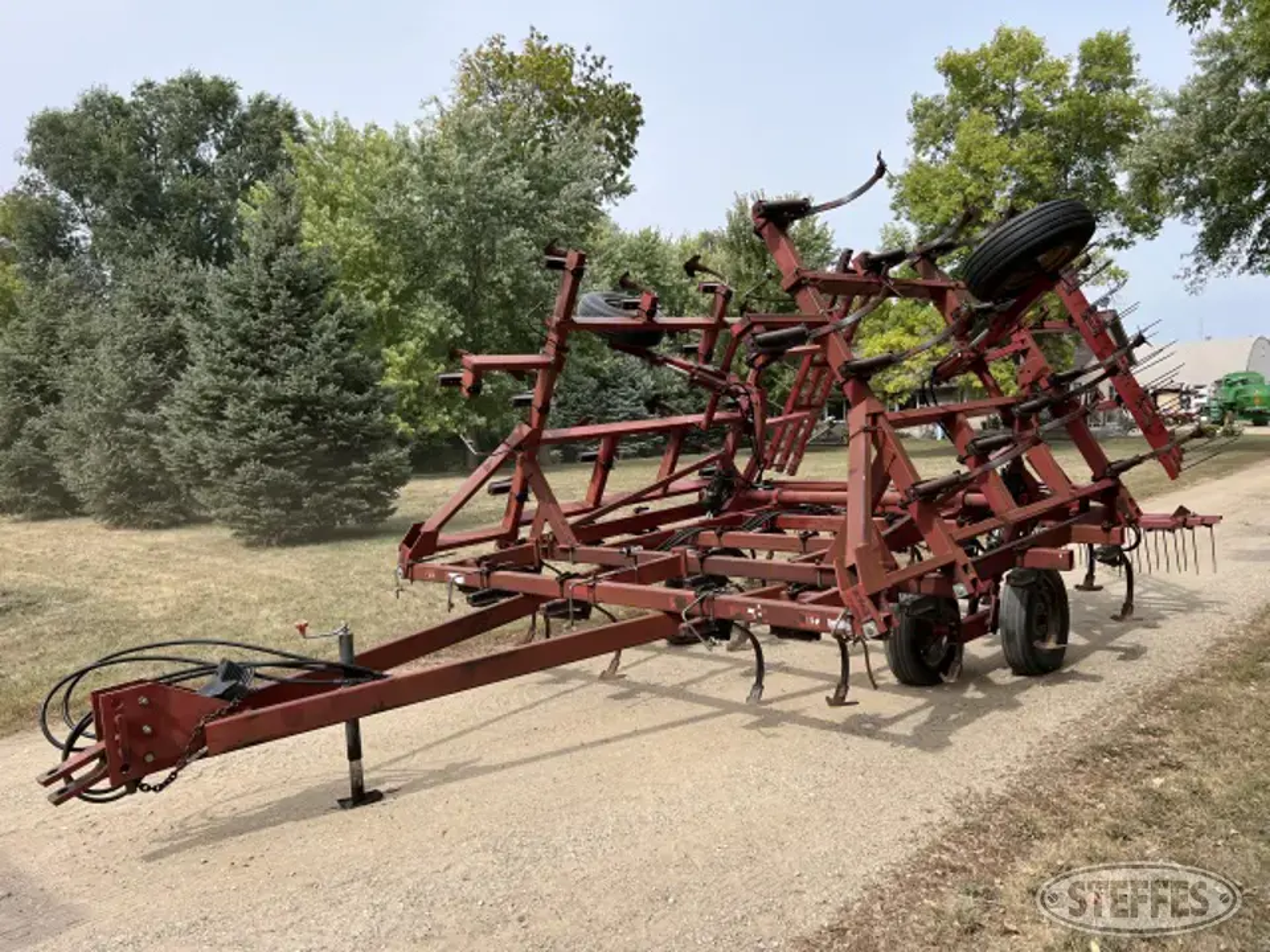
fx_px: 954
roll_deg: +0.6
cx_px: 635
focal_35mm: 26
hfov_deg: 67.3
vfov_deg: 53.1
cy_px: 476
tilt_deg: -3.1
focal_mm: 5.7
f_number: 1.5
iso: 50
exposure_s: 1/1972
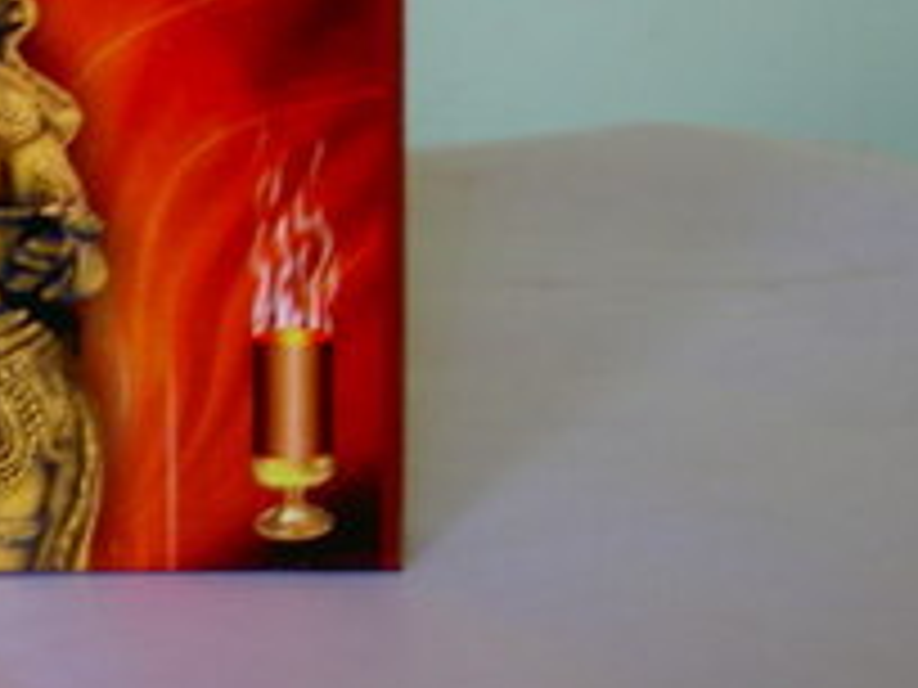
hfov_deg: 14.4
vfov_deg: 10.9
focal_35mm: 135
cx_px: -27
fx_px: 3580
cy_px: 47
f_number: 3.3
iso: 100
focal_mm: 11.3
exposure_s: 1/10.6
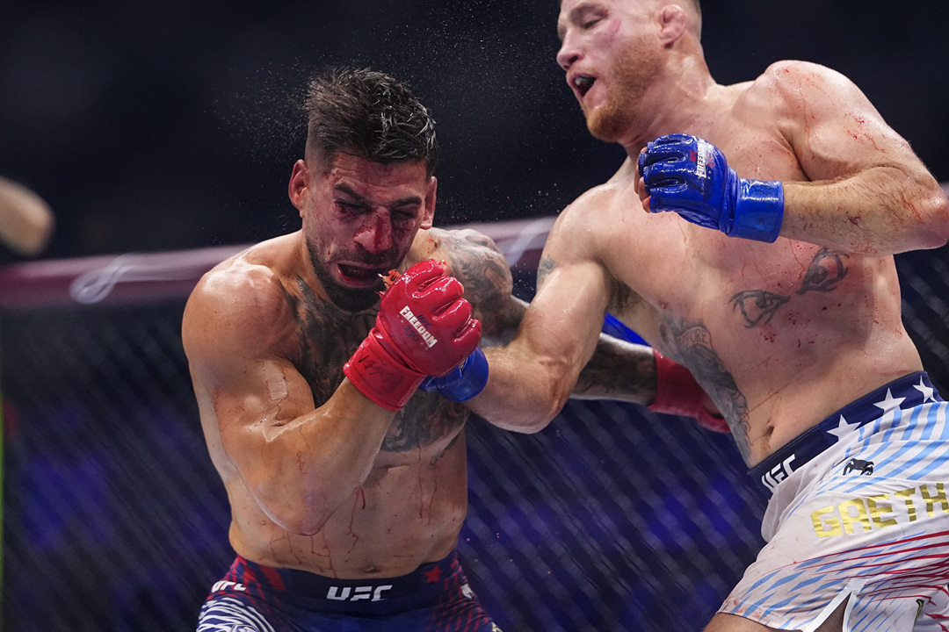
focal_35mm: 114
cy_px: 316
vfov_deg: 12.0
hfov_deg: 17.9
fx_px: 3005
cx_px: 474
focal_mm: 114
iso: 4000
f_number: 2.2
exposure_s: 1/1600
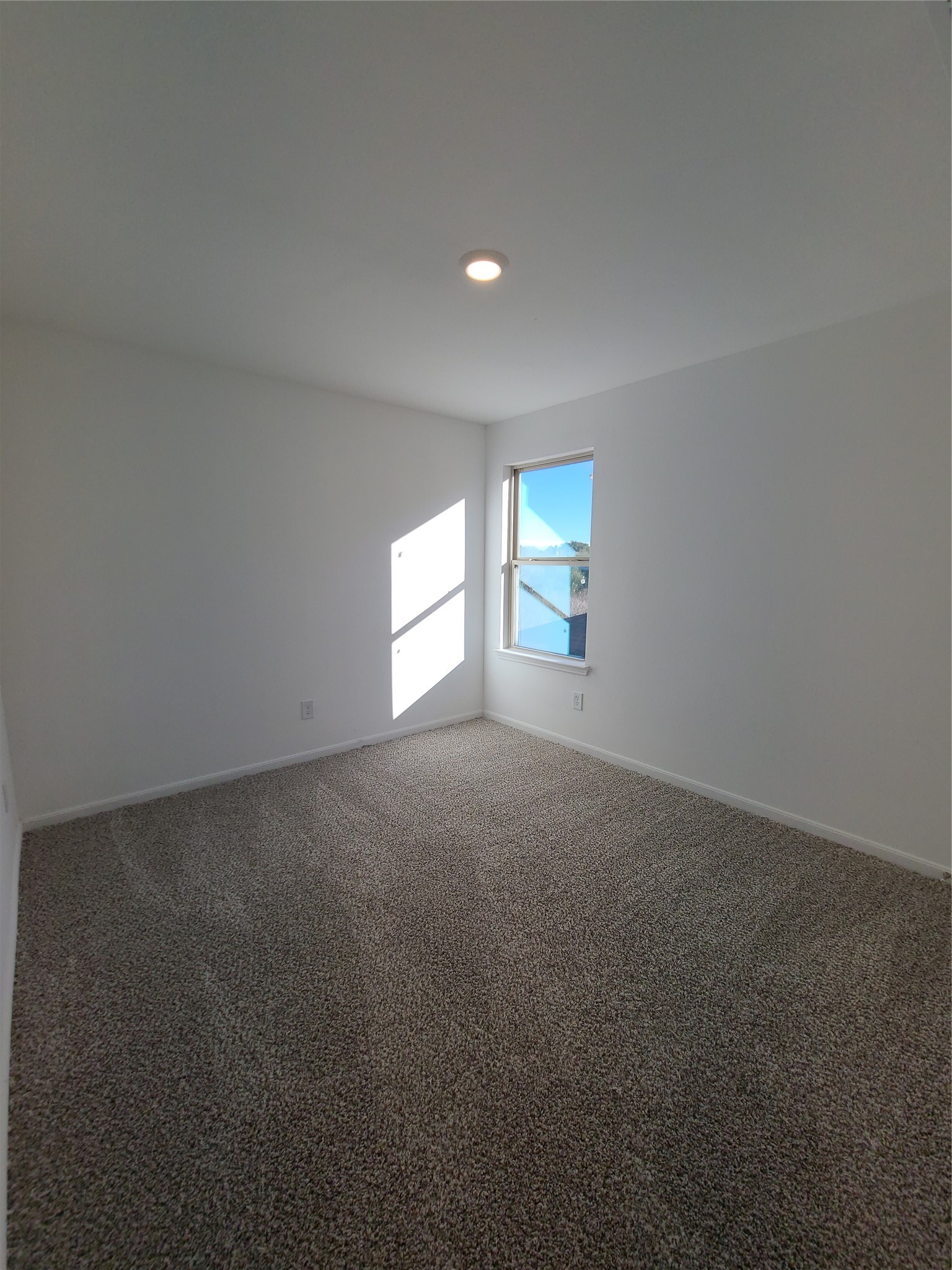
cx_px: 476
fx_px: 477
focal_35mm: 13
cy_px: 635
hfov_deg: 89.9
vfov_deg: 106.2
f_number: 2.2
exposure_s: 1/476
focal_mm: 2.2
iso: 64
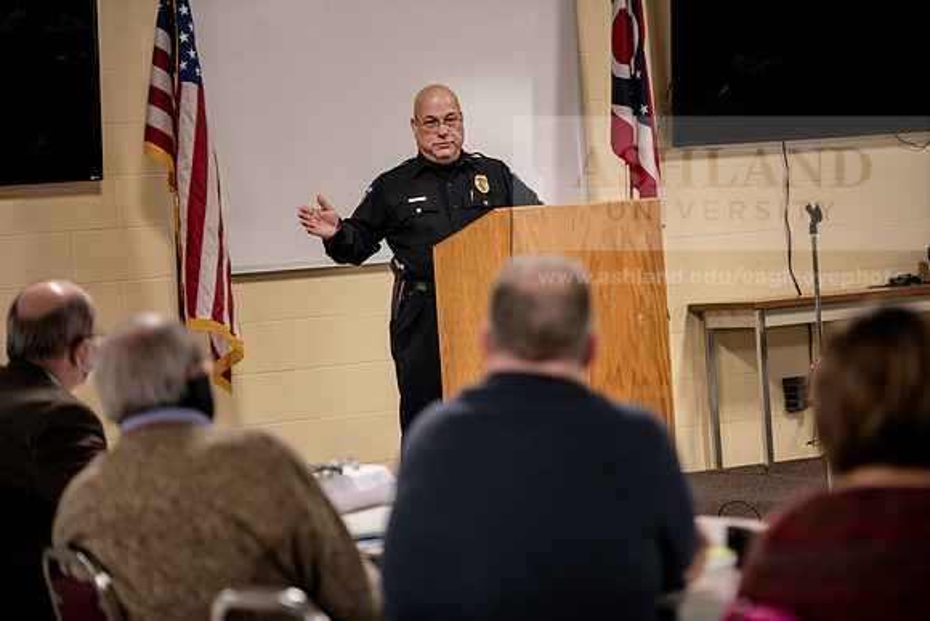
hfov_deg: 17.1
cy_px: 310
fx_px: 3101
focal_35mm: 120
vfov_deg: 11.4
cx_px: 465
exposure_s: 1/200
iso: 1600
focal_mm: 120
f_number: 2.8
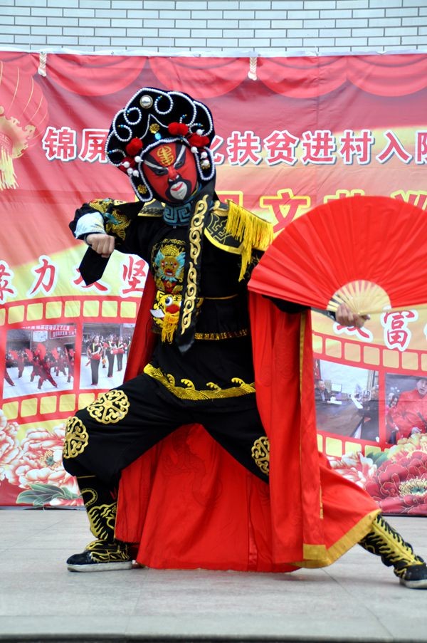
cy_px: 322
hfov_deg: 17.5
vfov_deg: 26.0
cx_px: 214
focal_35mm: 78
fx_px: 1391
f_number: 7.1
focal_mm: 52
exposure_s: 1/200
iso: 200
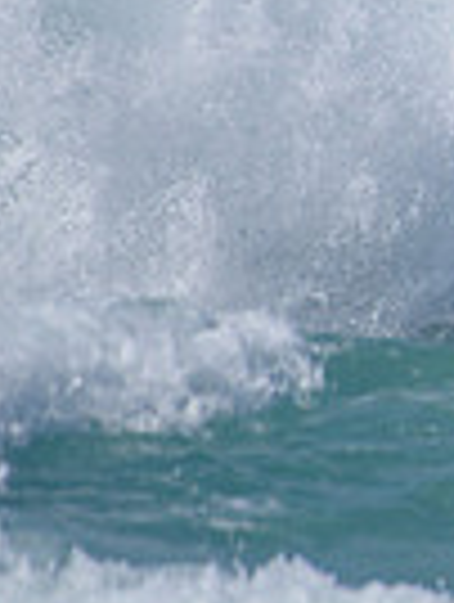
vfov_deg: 1.0
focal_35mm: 2079
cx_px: 1214
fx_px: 36241
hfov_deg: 0.7
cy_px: -16
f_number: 5.6
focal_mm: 500
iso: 160
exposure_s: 1/2000
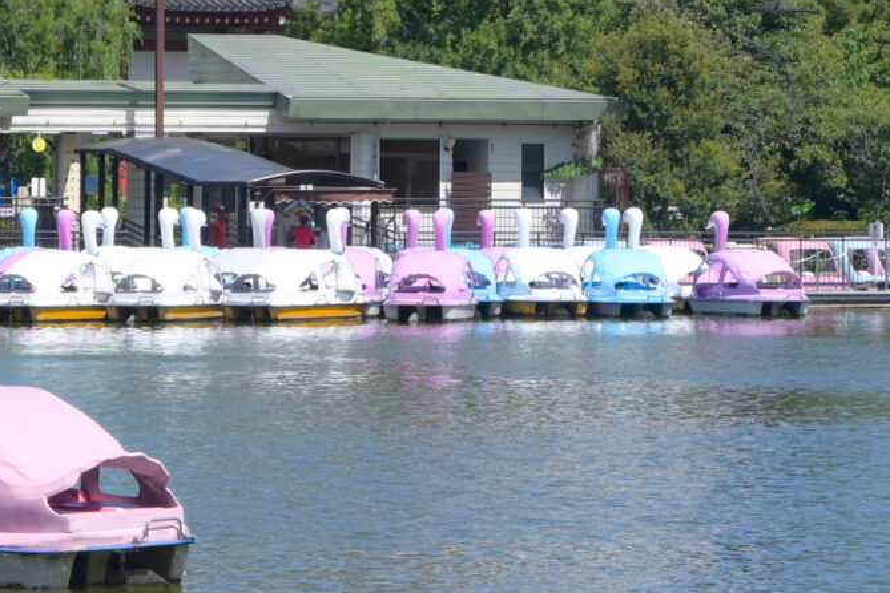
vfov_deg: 4.8
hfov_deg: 7.2
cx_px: 518
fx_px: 7095
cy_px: -196
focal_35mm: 287
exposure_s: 1/400
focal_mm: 50
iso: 100
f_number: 6.3
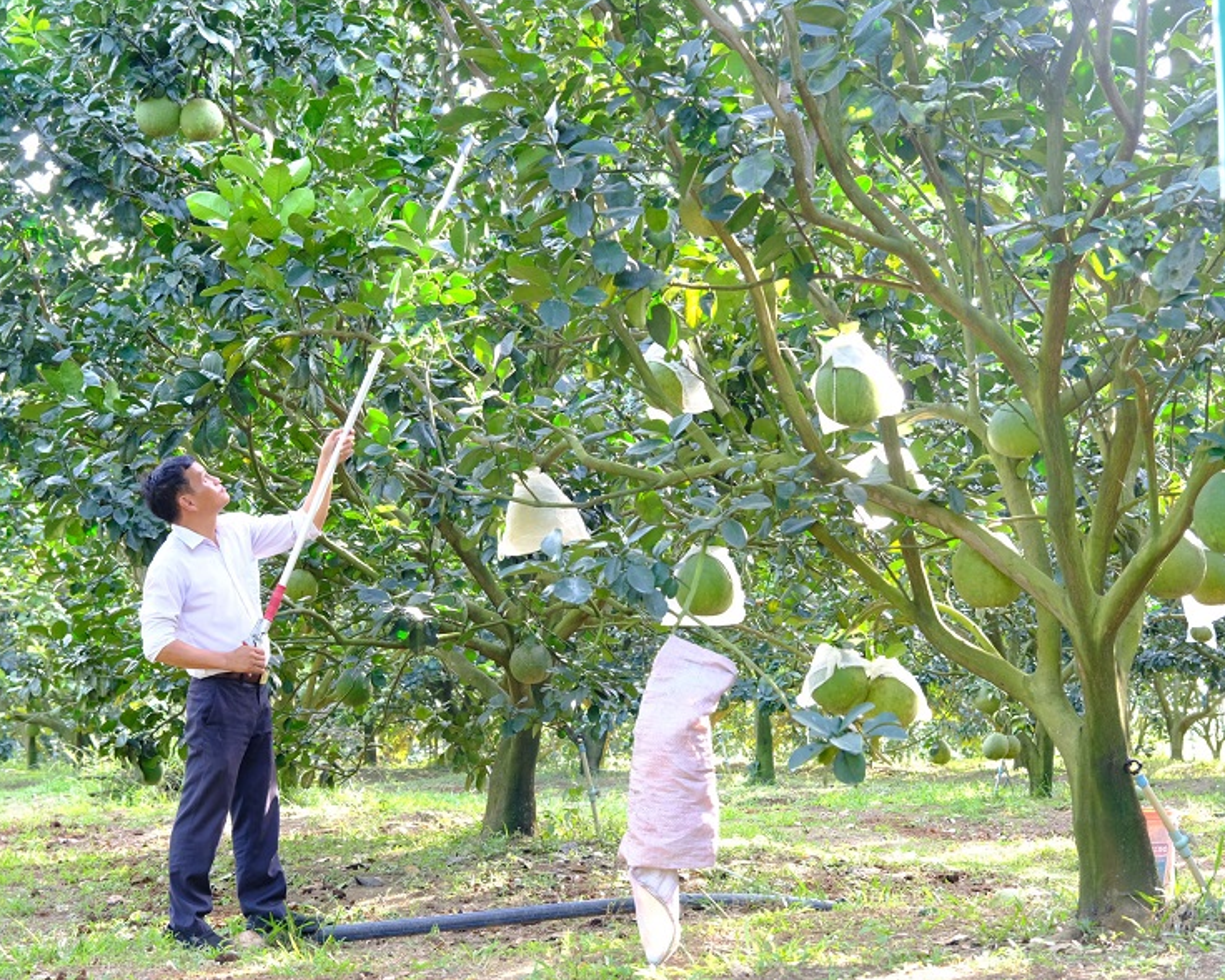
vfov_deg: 24.6
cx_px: 612
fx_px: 2248
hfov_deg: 30.5
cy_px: 492
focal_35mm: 62
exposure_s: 1/27
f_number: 4
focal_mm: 35.8
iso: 320
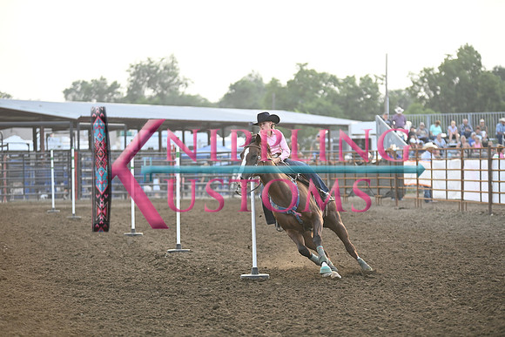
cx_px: 252
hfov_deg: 14.7
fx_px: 1964
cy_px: 168
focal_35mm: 140
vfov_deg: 9.8
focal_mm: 140
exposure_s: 1/640
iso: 800
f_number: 2.8
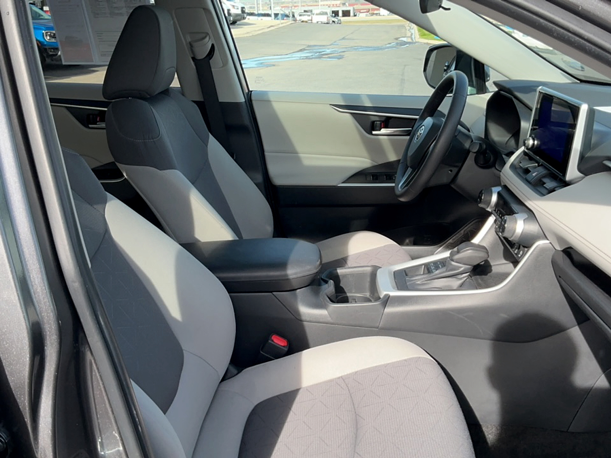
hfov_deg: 60.0
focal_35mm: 30
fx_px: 530
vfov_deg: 46.8
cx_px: 306
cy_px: 229
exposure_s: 1/318
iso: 25
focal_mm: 3
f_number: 1.8
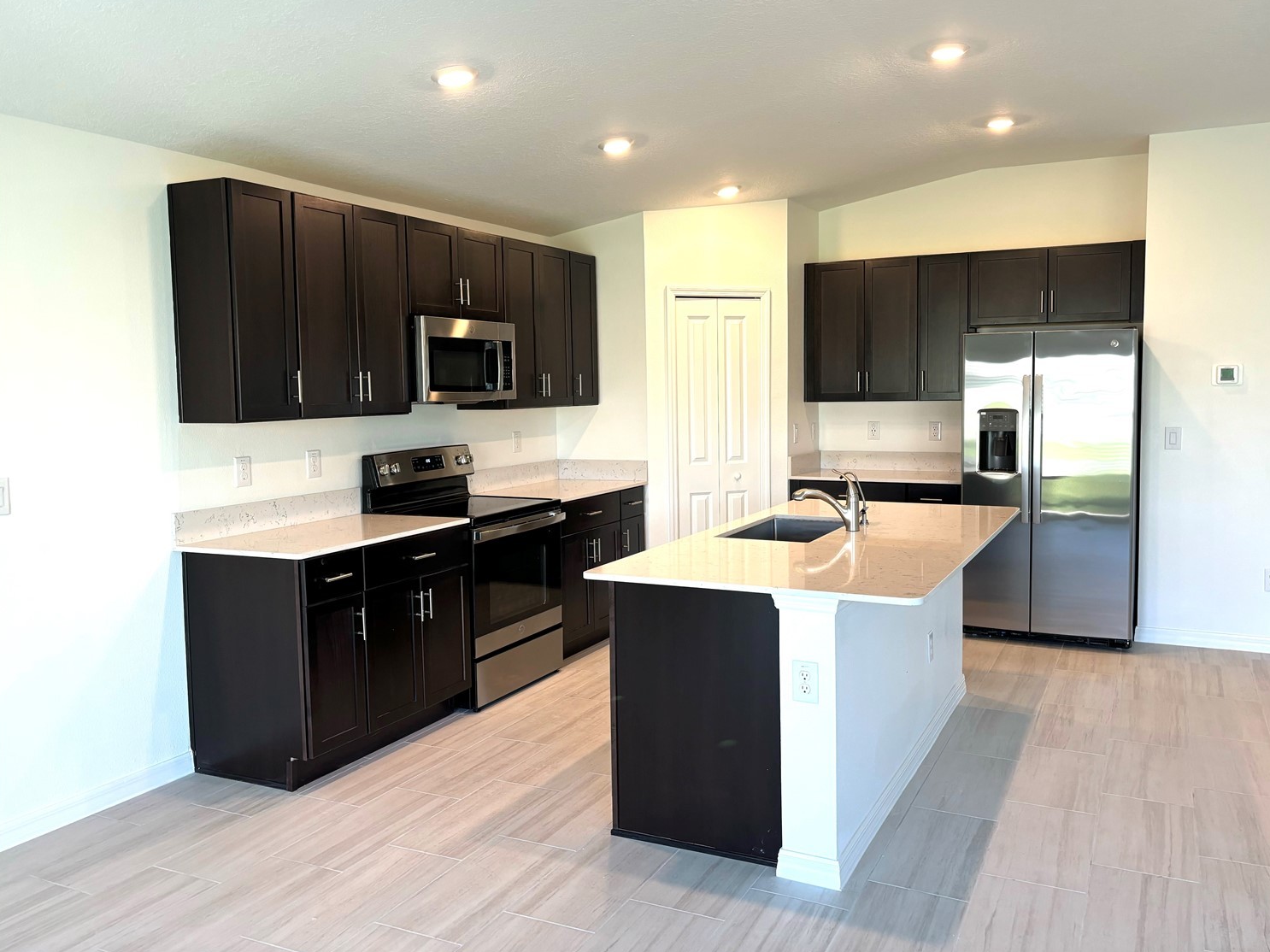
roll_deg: +0.6
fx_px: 1027
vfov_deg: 49.7
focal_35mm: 28
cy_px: 442
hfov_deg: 63.4
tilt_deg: -3.0
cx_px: 677
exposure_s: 1/120
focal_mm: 5.96
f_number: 1.6
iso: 125
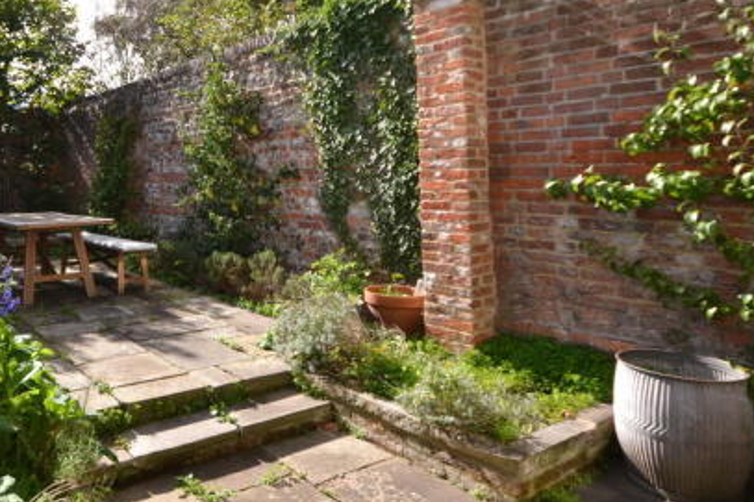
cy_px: 153
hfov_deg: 61.3
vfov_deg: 44.0
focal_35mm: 29
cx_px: 221
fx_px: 607
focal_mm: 12
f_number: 7.1
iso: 100
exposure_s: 1/200
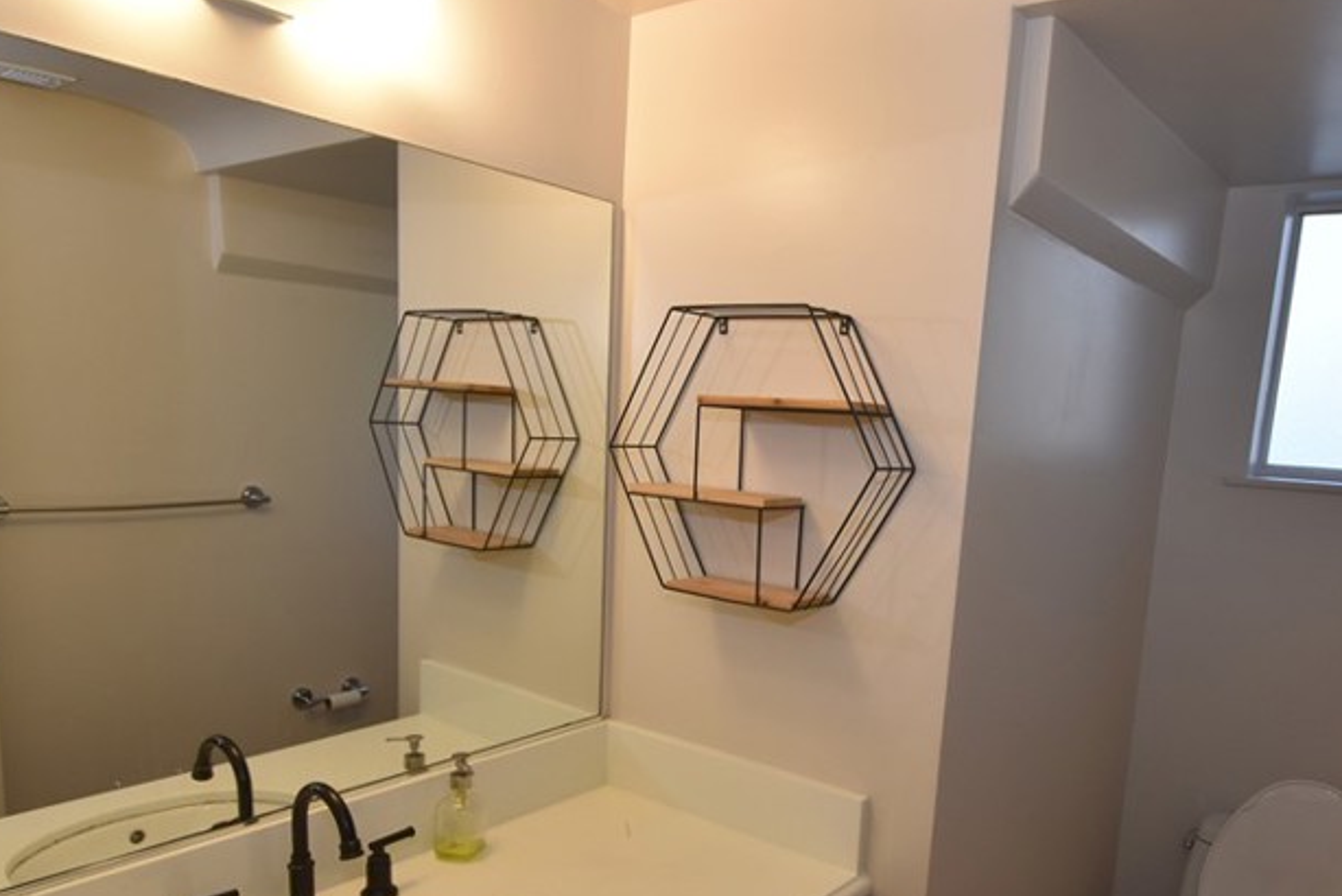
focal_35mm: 25
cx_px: 807
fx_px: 932
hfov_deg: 70.7
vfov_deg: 50.7
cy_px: 574
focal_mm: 10
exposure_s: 1/125
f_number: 5.6
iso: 560
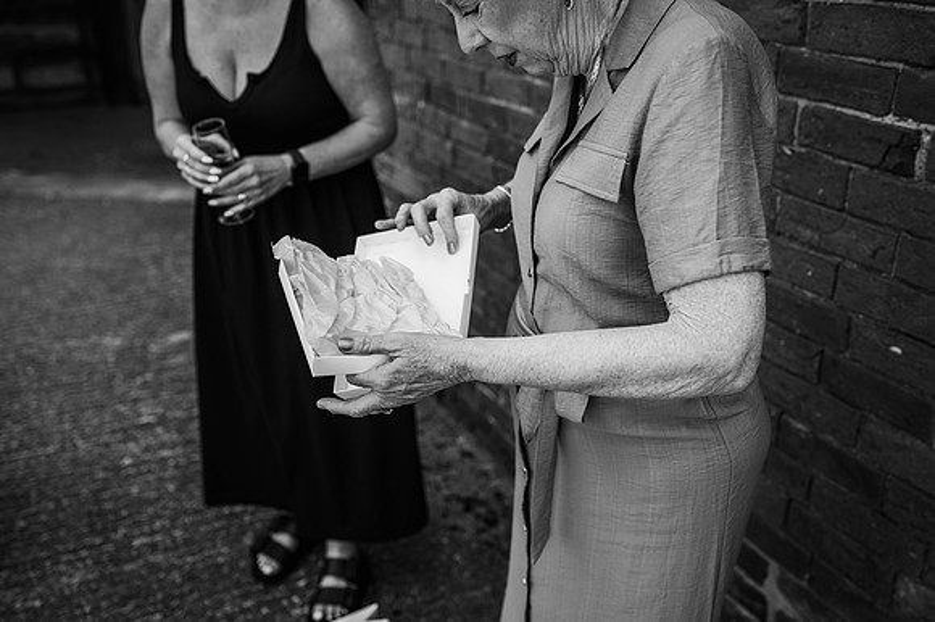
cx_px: 468
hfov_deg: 54.5
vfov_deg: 37.8
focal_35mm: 35
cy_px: 311
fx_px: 908
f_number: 2.8
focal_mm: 35
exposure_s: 1/800
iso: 100
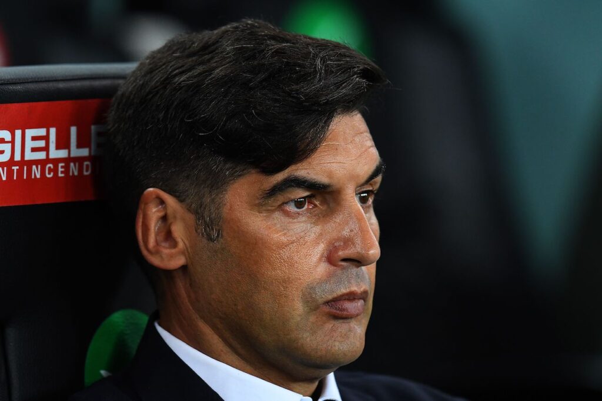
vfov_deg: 2.3
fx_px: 10030
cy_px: 200
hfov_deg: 3.4
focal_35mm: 600
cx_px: 301
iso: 2500
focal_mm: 400
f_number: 2.8
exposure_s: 1/640
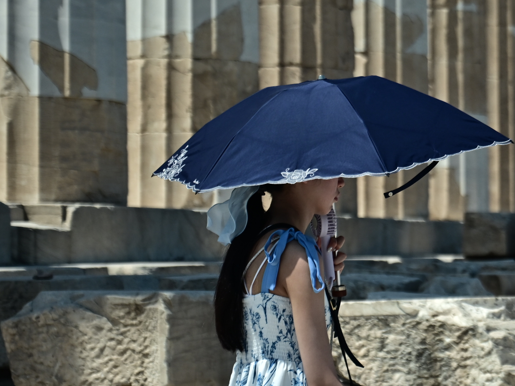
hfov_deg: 16.2
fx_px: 1785
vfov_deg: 12.3
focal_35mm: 120
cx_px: 472
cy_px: 251
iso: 320
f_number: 4
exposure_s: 1/6400
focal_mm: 63
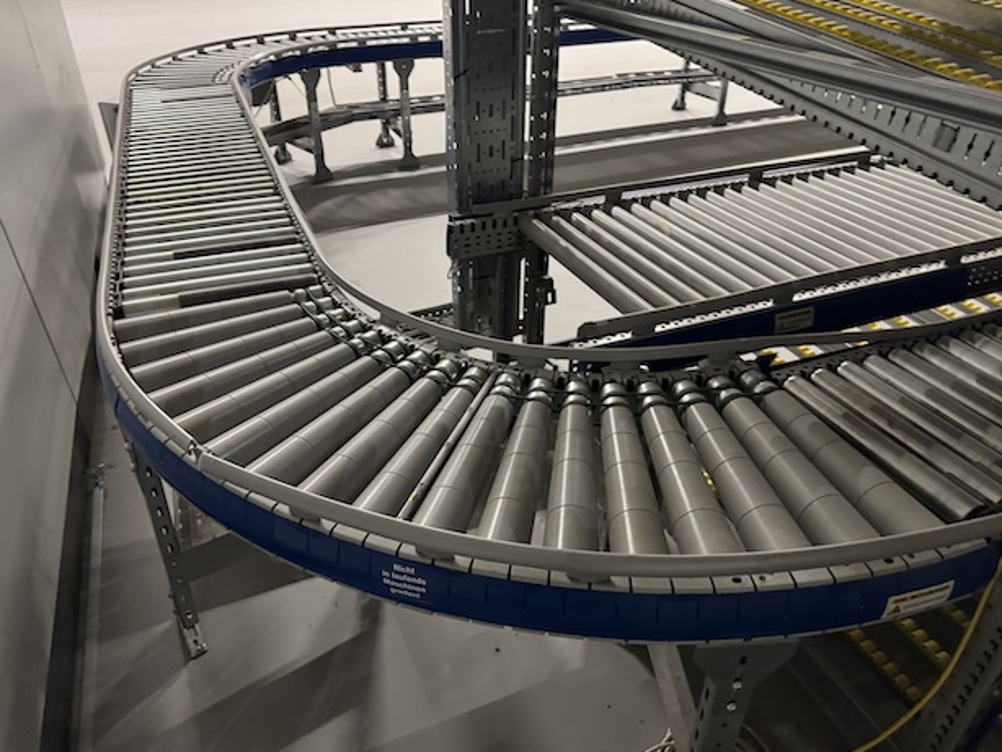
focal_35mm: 25
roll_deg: +1.4
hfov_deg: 69.3
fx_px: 724
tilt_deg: -32.7
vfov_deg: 54.9
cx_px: 481
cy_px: 375
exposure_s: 1/40
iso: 1000
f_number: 1.78
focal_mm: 6.76
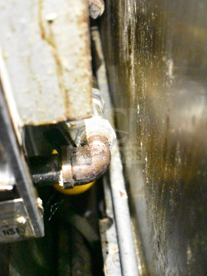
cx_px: 106
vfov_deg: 46.8
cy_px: 136
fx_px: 319
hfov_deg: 35.9
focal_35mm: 40
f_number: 4
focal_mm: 24
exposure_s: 1/40
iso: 25600
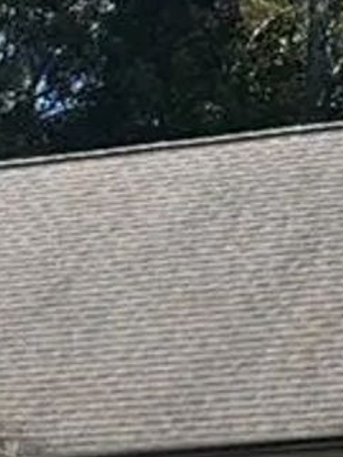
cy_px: 938
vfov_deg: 9.0
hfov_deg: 7.1
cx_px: -219
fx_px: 2708
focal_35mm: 205
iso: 64
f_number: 1.78
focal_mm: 6.76
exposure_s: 1/2667
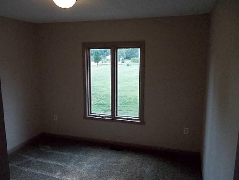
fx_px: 200
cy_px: 90
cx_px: 120
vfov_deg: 48.2
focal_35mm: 29
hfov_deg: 61.7
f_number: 3.3
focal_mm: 4.1
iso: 400
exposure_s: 1/200
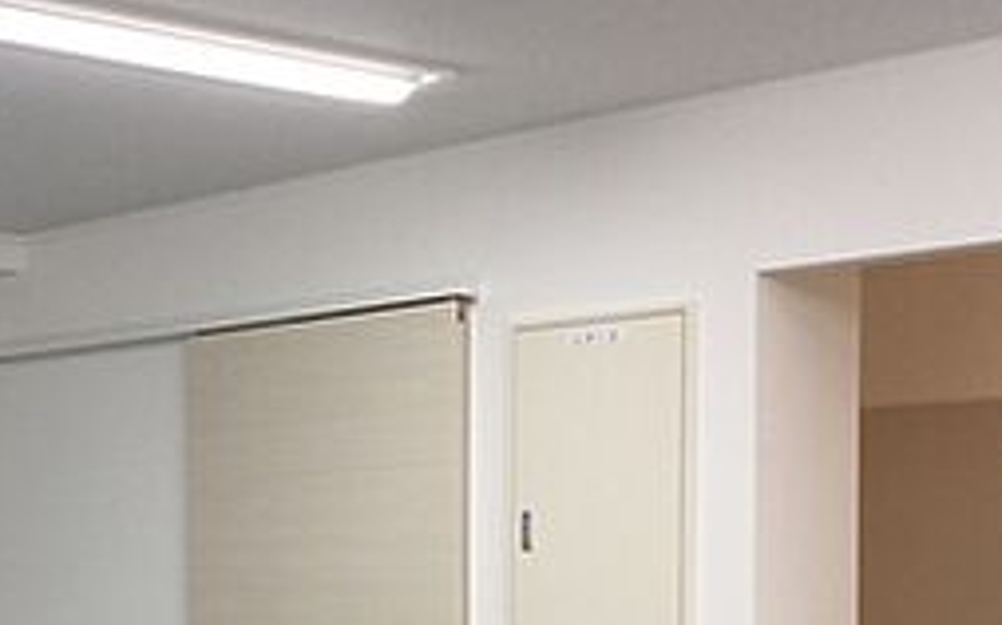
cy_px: 661
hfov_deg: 23.5
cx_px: -79
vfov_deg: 15.4
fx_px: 2266
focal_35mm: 83
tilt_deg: -3.1
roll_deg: -0.6
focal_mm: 3.3
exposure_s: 1/60
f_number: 2.4
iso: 32
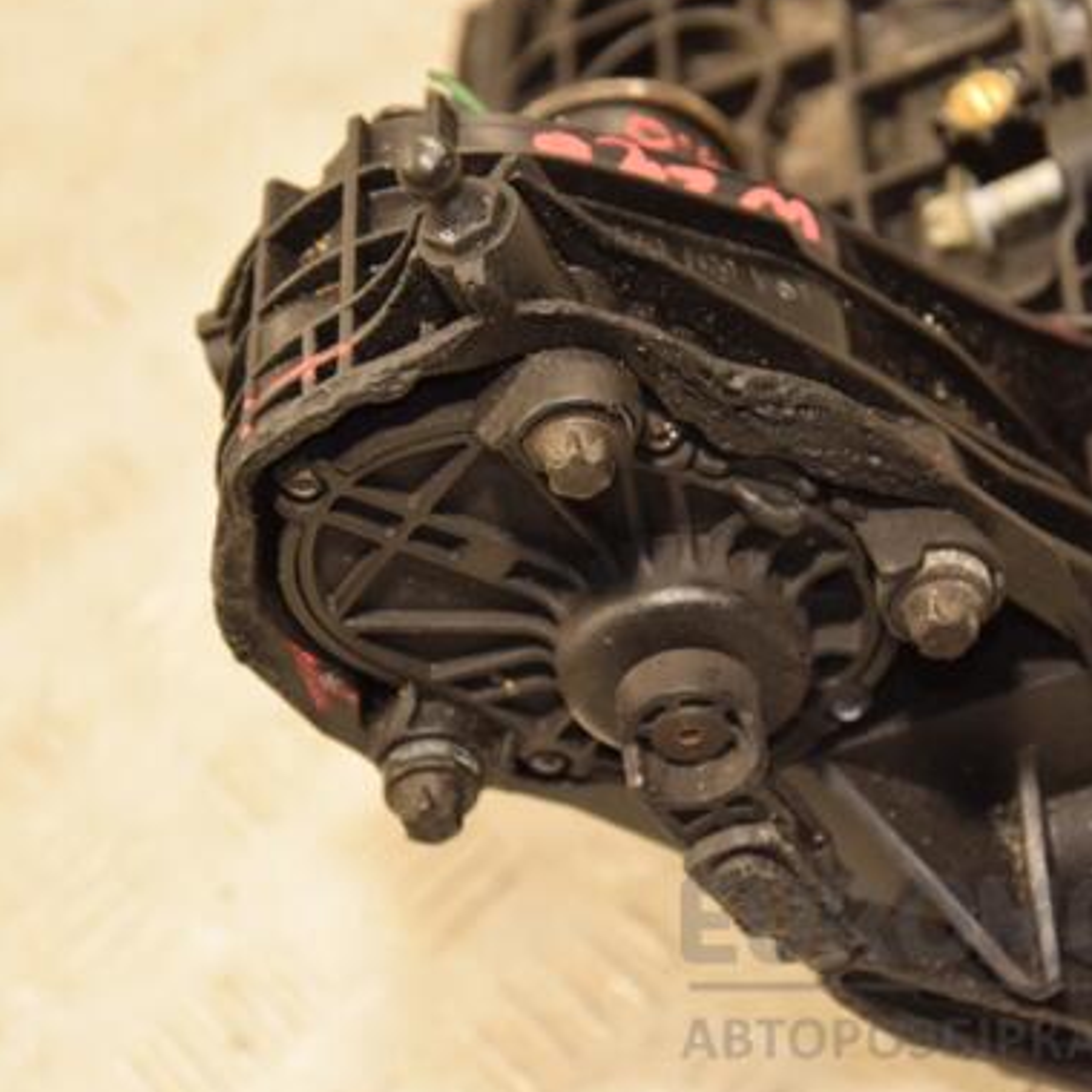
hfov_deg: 12.4
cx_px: 626
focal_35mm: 141
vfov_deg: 12.4
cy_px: 537
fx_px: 5032
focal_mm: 70
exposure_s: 1/100
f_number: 5.3
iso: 800
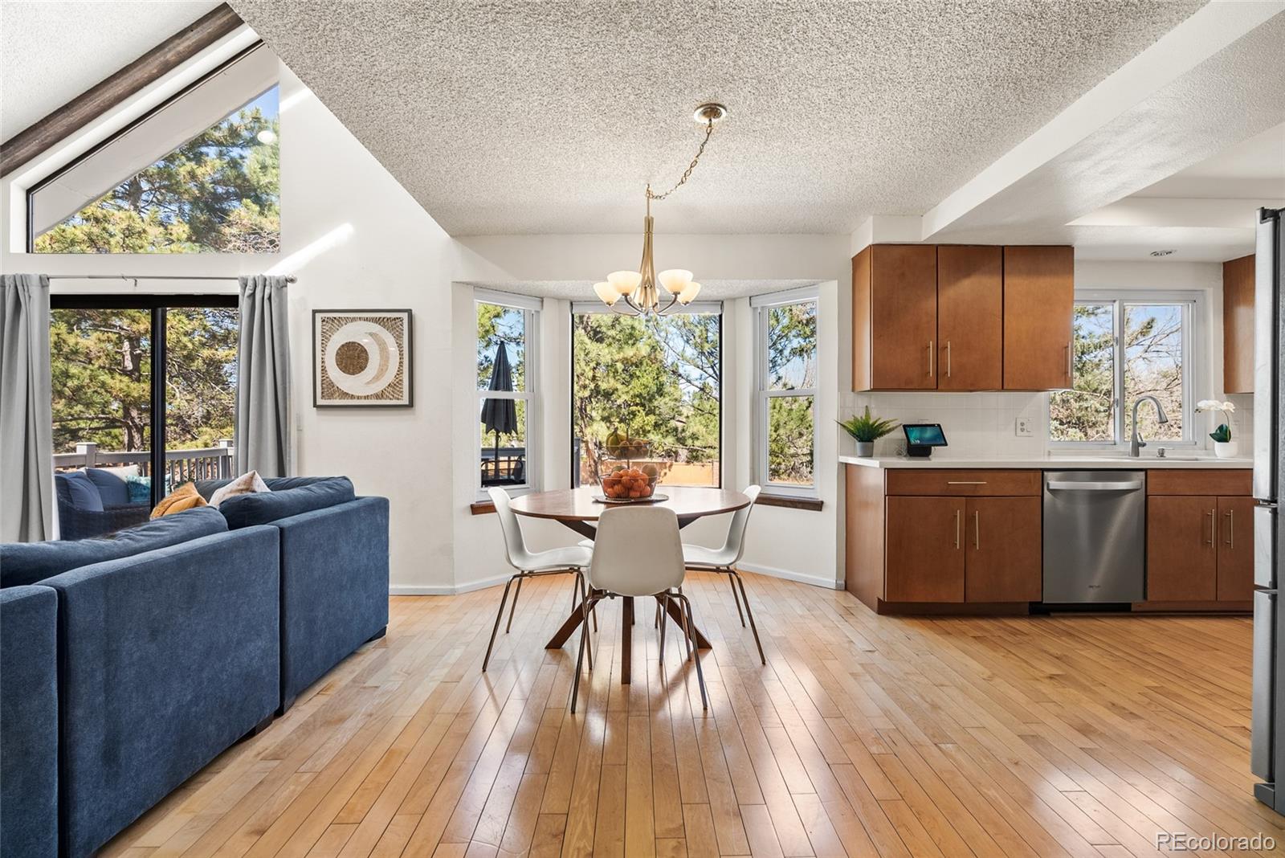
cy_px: 429
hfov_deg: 96.7
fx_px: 571
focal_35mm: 16
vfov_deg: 73.8
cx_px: 642
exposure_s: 1/100
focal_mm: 16
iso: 200
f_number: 8
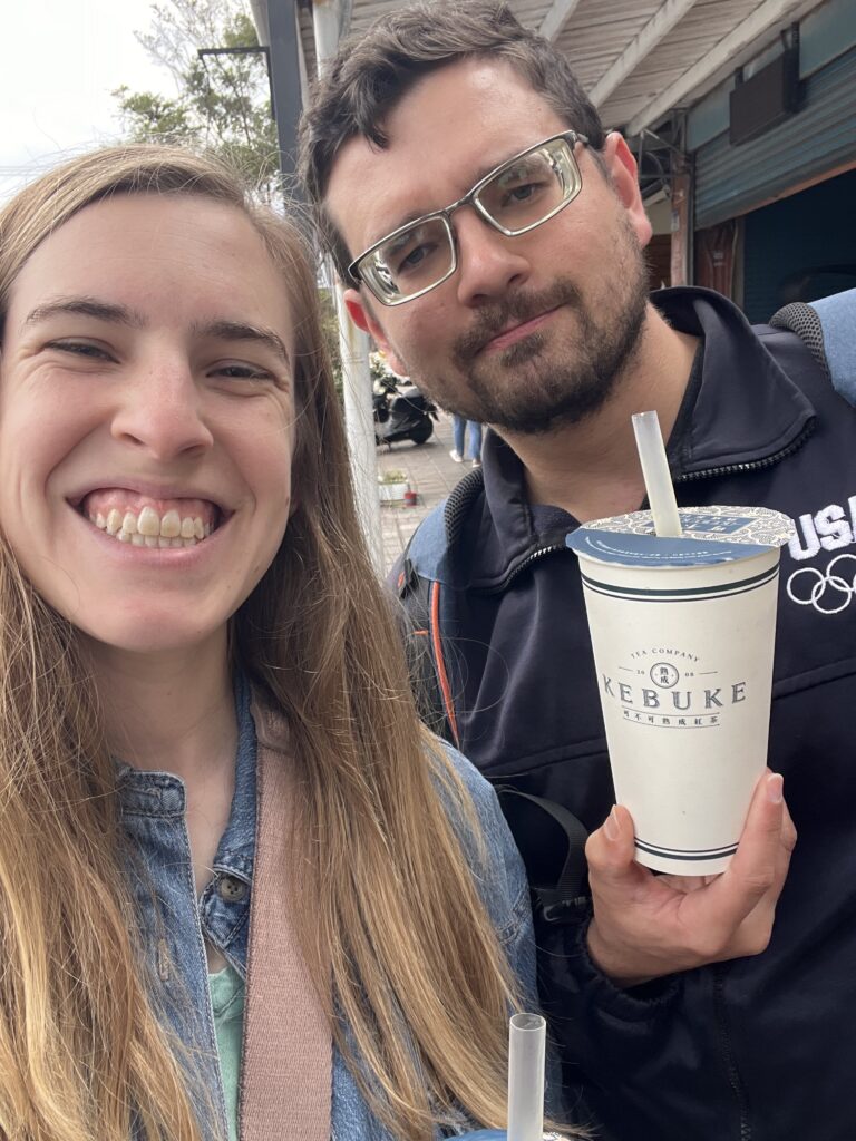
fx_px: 989
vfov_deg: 60.0
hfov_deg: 46.8
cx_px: 428
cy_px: 570
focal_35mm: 30
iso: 25
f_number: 2.2
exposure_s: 1/121
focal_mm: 2.71
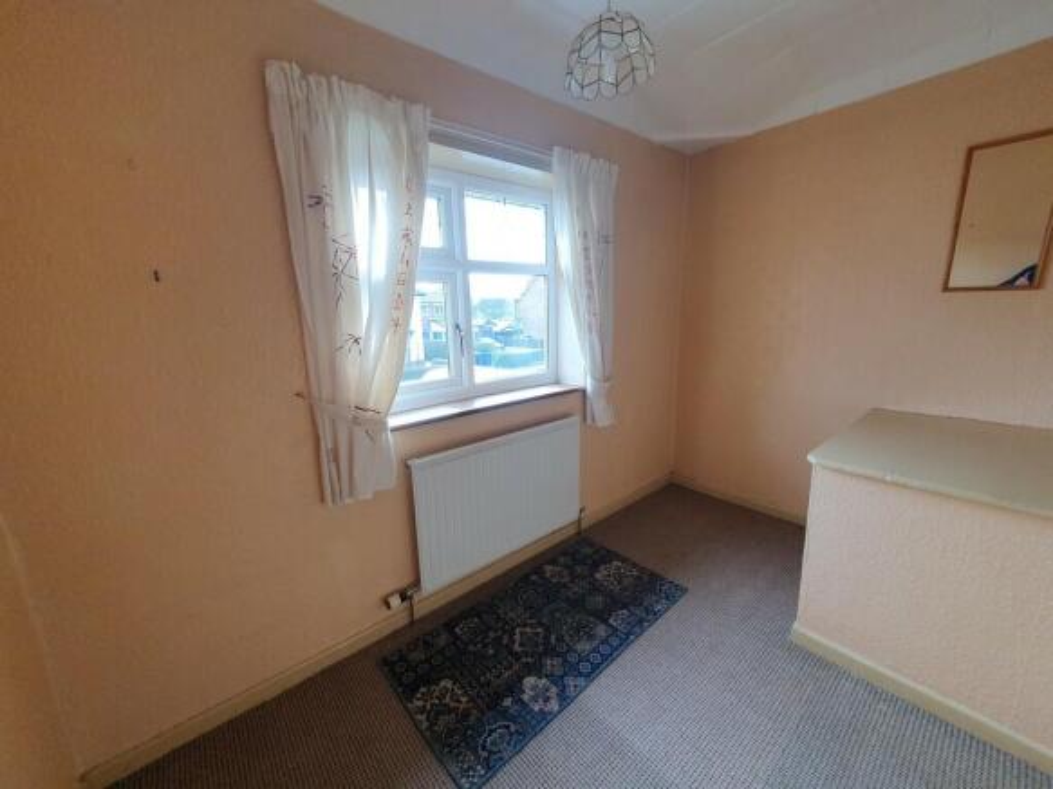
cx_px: 526
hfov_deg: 106.2
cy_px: 394
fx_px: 395
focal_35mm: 13
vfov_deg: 89.9
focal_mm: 1.8
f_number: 2.2
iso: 50
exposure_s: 1/50
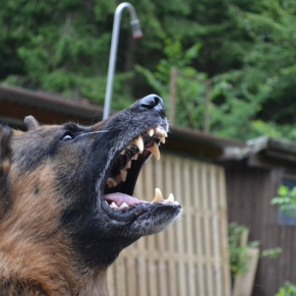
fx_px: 948
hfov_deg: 17.7
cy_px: 151
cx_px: 164
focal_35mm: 98
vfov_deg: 17.7
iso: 2200
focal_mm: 50
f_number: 5.6
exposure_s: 1/500
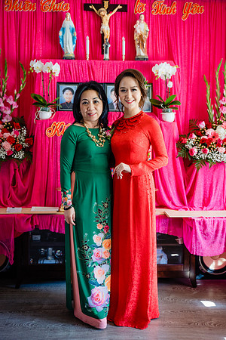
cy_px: 170
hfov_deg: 31.9
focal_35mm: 42
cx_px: 113
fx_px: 395
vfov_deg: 46.4
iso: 1250
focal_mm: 42
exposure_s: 1/125
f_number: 3.2
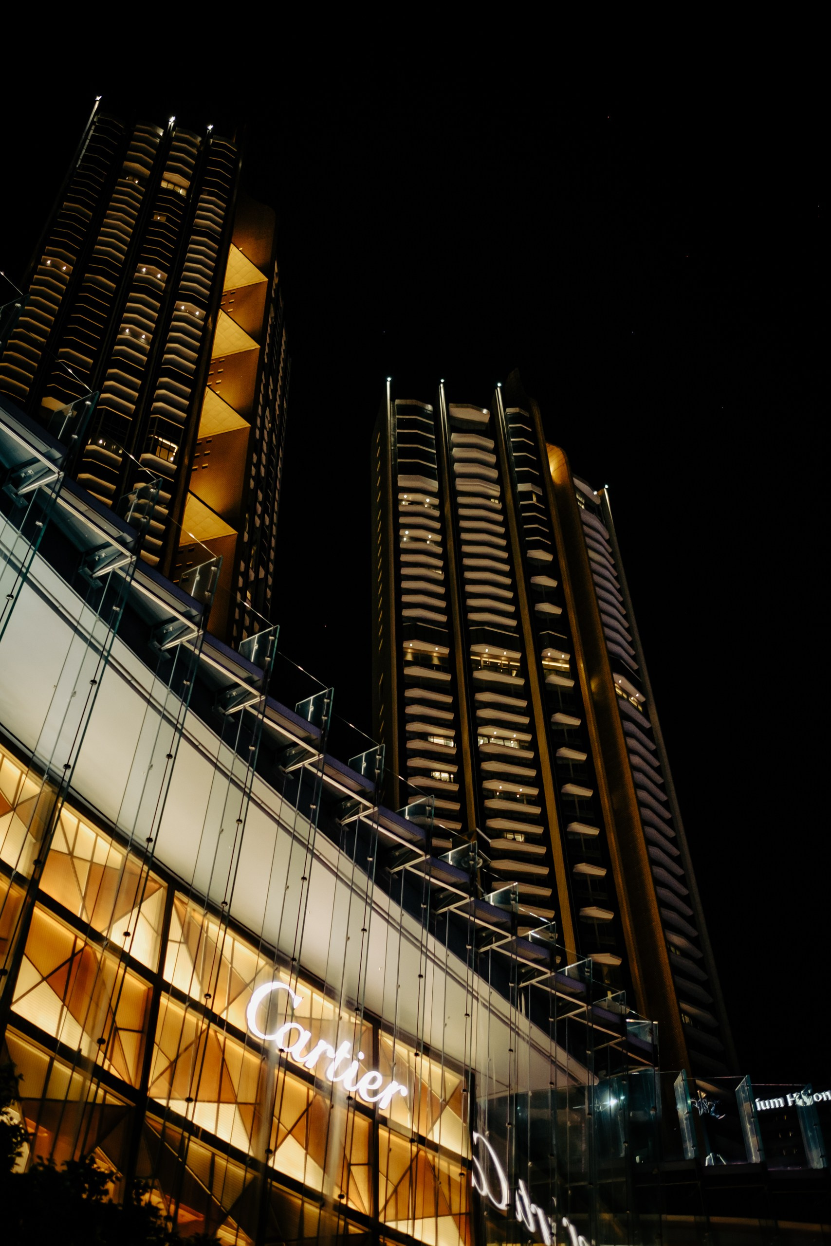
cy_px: 623
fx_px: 1212
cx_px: 416
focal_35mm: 35
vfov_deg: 54.4
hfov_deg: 37.9
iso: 640
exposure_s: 1/125
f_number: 1.4
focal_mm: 23
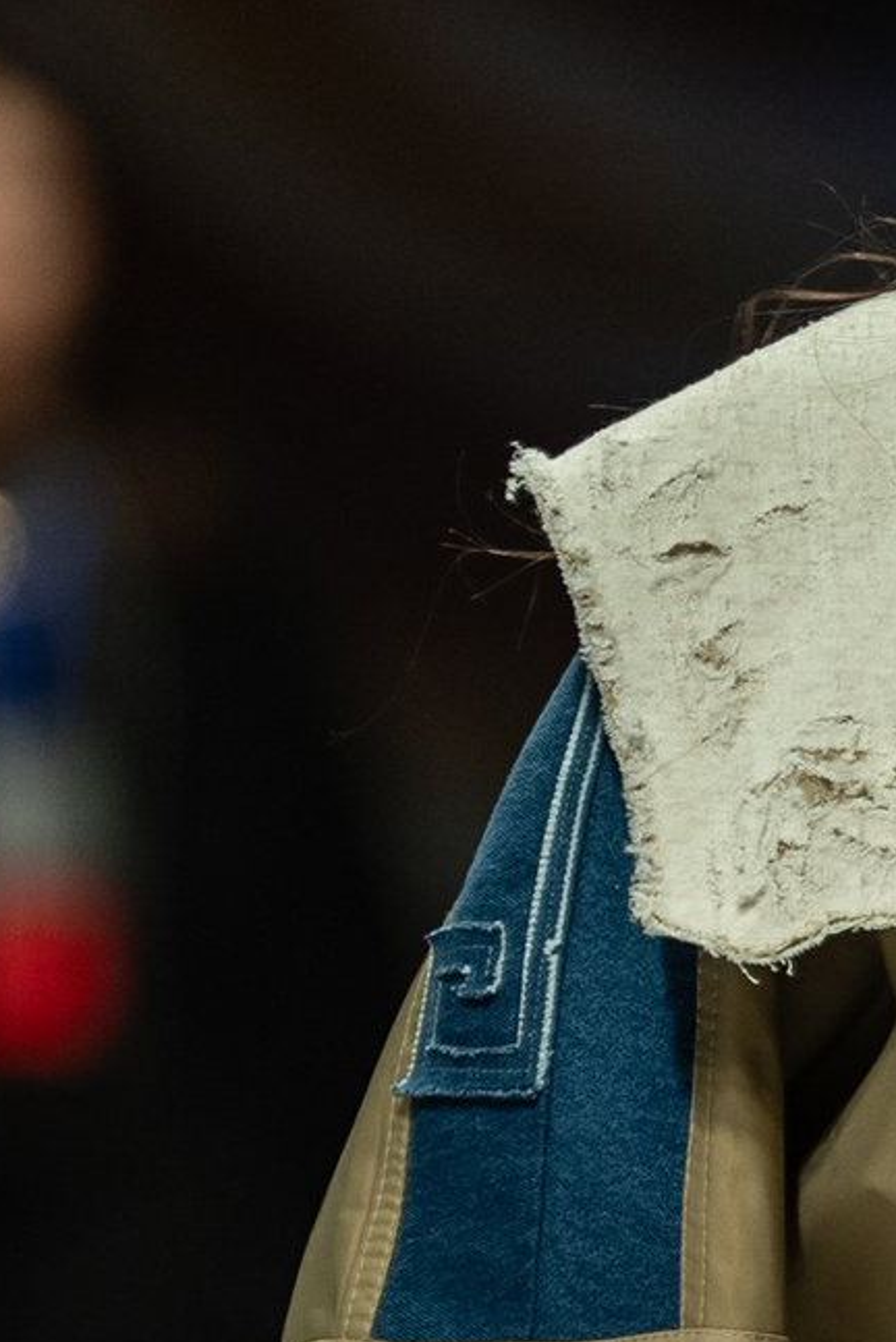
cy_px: 991
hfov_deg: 1.2
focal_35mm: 1104
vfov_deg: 1.9
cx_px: 1334
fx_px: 41169
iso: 200
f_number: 2.8
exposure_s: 1/320
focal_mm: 186.1
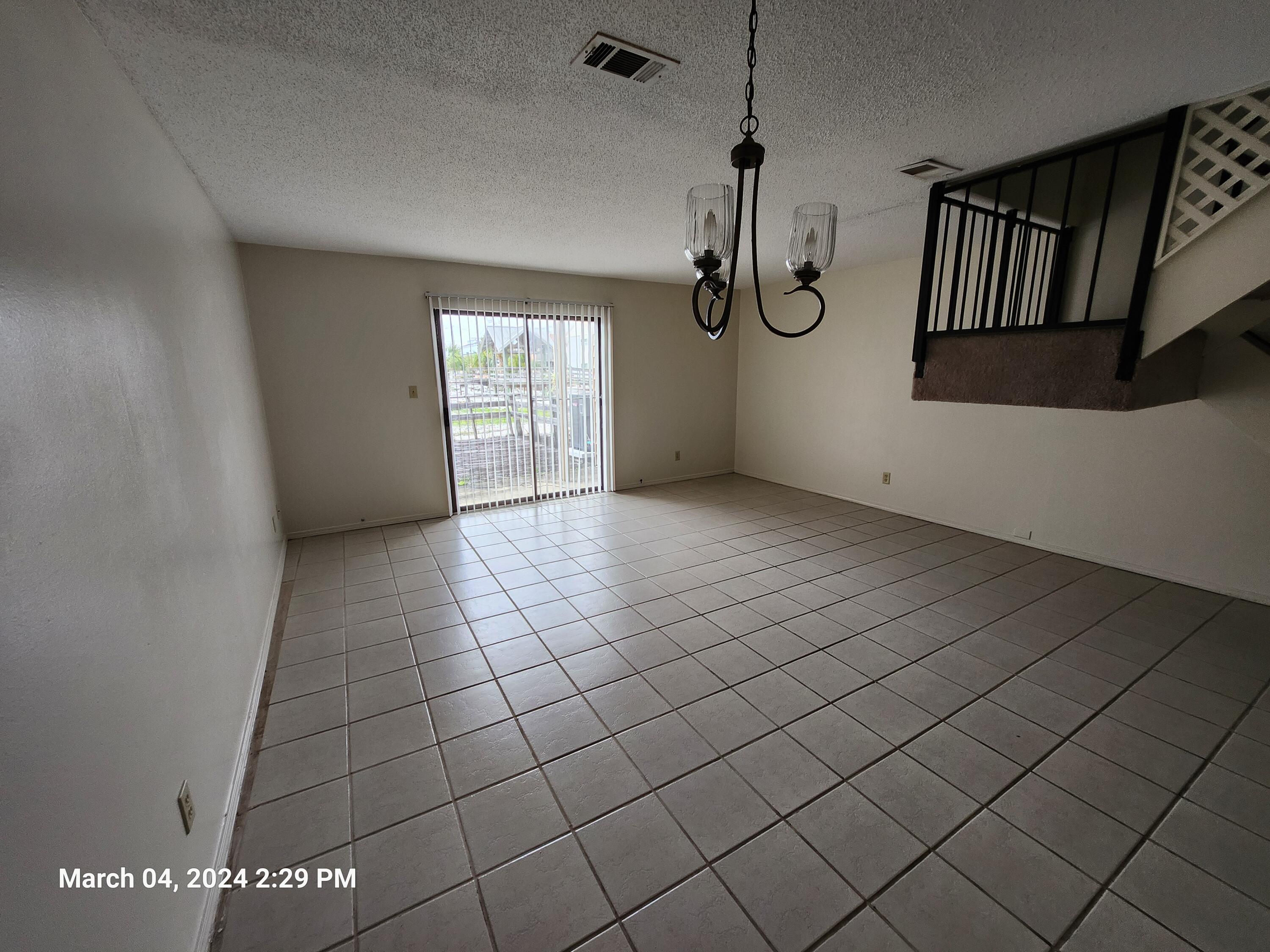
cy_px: 476
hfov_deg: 106.2
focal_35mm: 13
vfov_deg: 89.9
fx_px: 477
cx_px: 635
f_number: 2.2
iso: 64
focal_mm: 1.74
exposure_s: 1/60
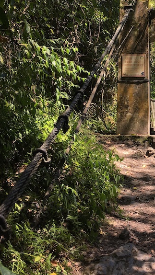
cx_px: 171
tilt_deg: +3.9
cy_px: 85
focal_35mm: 55
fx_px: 402
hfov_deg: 20.8
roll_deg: +0.8
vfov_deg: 37.3
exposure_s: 1/260
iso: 25
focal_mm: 4.15
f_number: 2.2
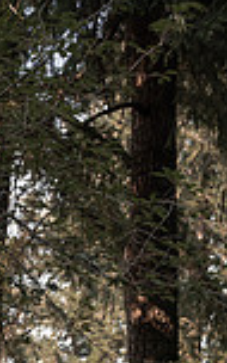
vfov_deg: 14.3
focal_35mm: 139
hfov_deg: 9.4
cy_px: 487
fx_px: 1376
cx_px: 41
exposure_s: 1/400
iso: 200
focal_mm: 46
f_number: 3.5
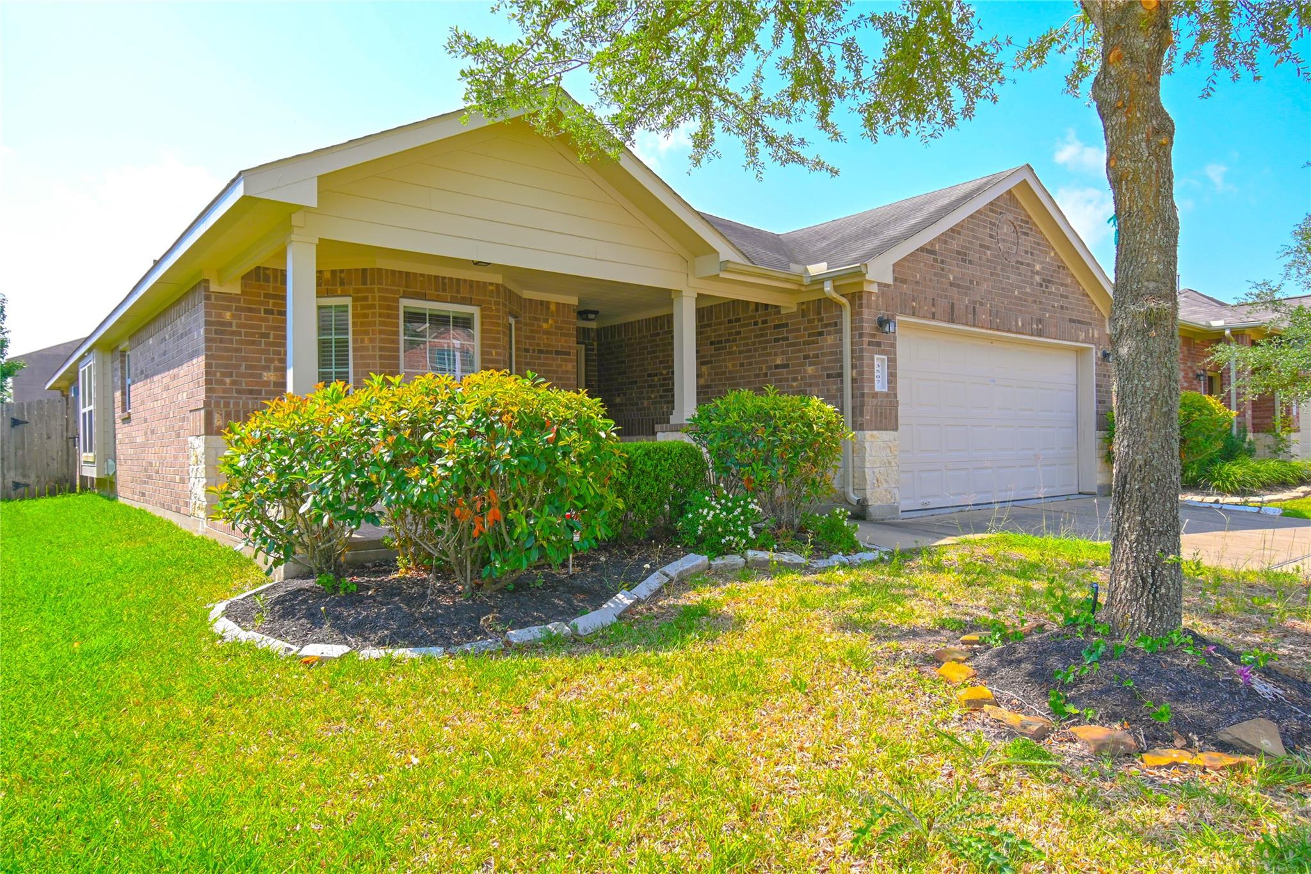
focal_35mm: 21
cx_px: 656
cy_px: 437
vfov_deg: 59.5
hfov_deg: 81.2
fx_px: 765
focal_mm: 14
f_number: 6.3
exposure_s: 1/160
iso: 100
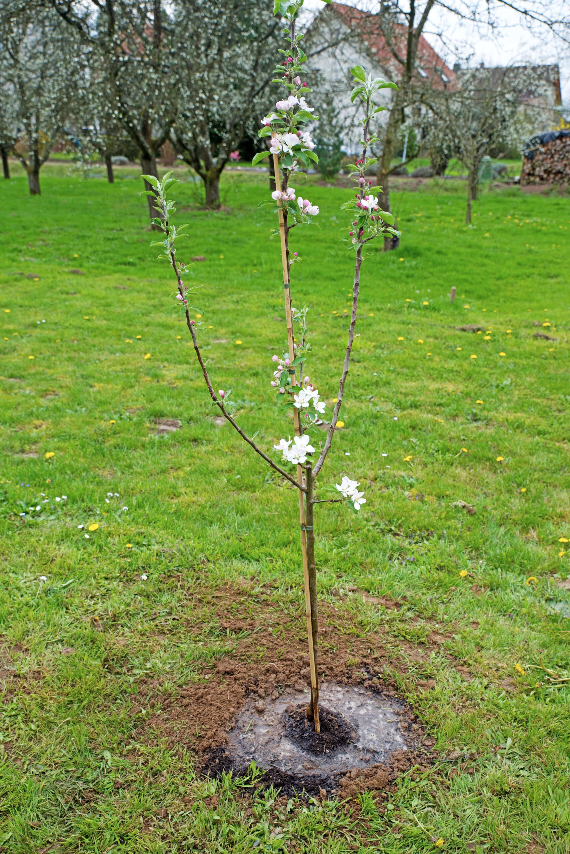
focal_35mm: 35
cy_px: 427
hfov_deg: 37.9
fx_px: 830
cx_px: 285
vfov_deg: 54.4
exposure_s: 1/160
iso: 100
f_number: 5.6
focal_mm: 35
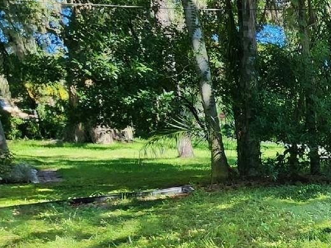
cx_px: 463
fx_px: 382
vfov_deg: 34.2
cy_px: 217
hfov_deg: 31.4
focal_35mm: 40
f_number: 2.2
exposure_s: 1/417
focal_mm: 2.2
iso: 50
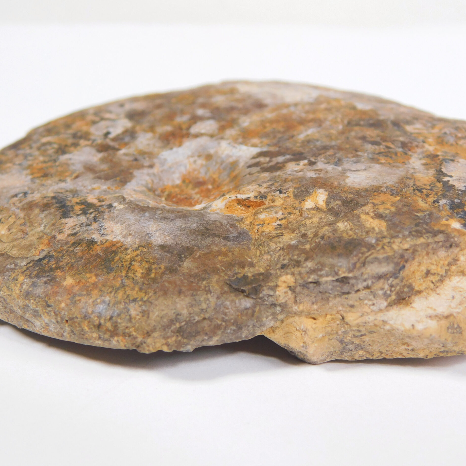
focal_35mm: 79
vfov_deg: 21.9
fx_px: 1203
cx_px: 268
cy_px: 234
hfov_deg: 21.9
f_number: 4.2
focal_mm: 11.7
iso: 125
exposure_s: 1/100
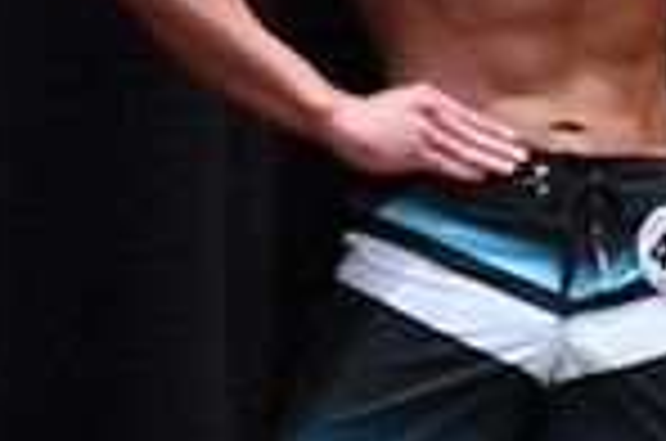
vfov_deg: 1.2
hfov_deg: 1.7
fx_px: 21801
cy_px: 387
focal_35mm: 1181
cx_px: 853
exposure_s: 1/400
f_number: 5.6
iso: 8000
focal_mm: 150
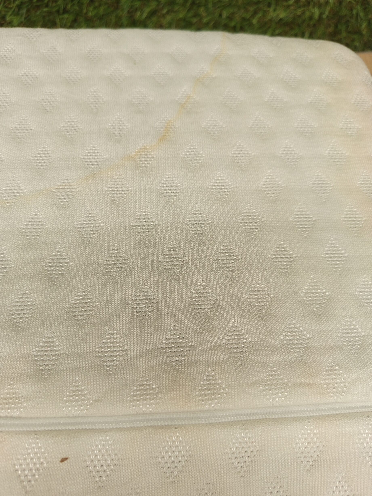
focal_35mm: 25
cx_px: 181
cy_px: 254
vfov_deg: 69.4
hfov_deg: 54.9
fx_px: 358
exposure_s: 1/100
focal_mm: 5.24
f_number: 1.7
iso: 75
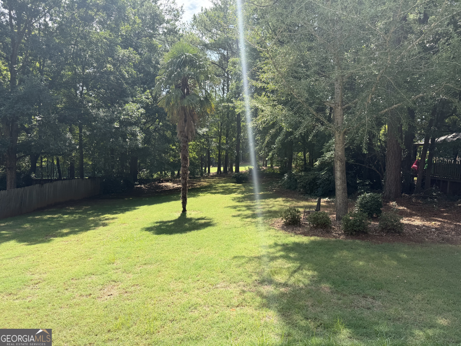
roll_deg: +0.1
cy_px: 173
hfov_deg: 71.6
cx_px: 230
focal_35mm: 24
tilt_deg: -3.1
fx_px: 320
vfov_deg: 56.8
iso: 80
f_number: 1.78
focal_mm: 6.76
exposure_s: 1/1271
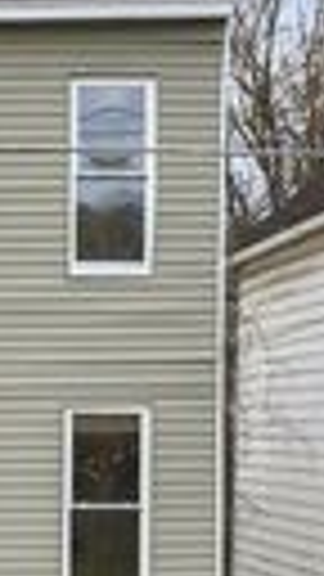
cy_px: 281
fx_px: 1558
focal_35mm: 102
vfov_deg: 20.9
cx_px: -153
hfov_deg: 11.4
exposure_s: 1/5000
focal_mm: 12.29
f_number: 2.8
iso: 400
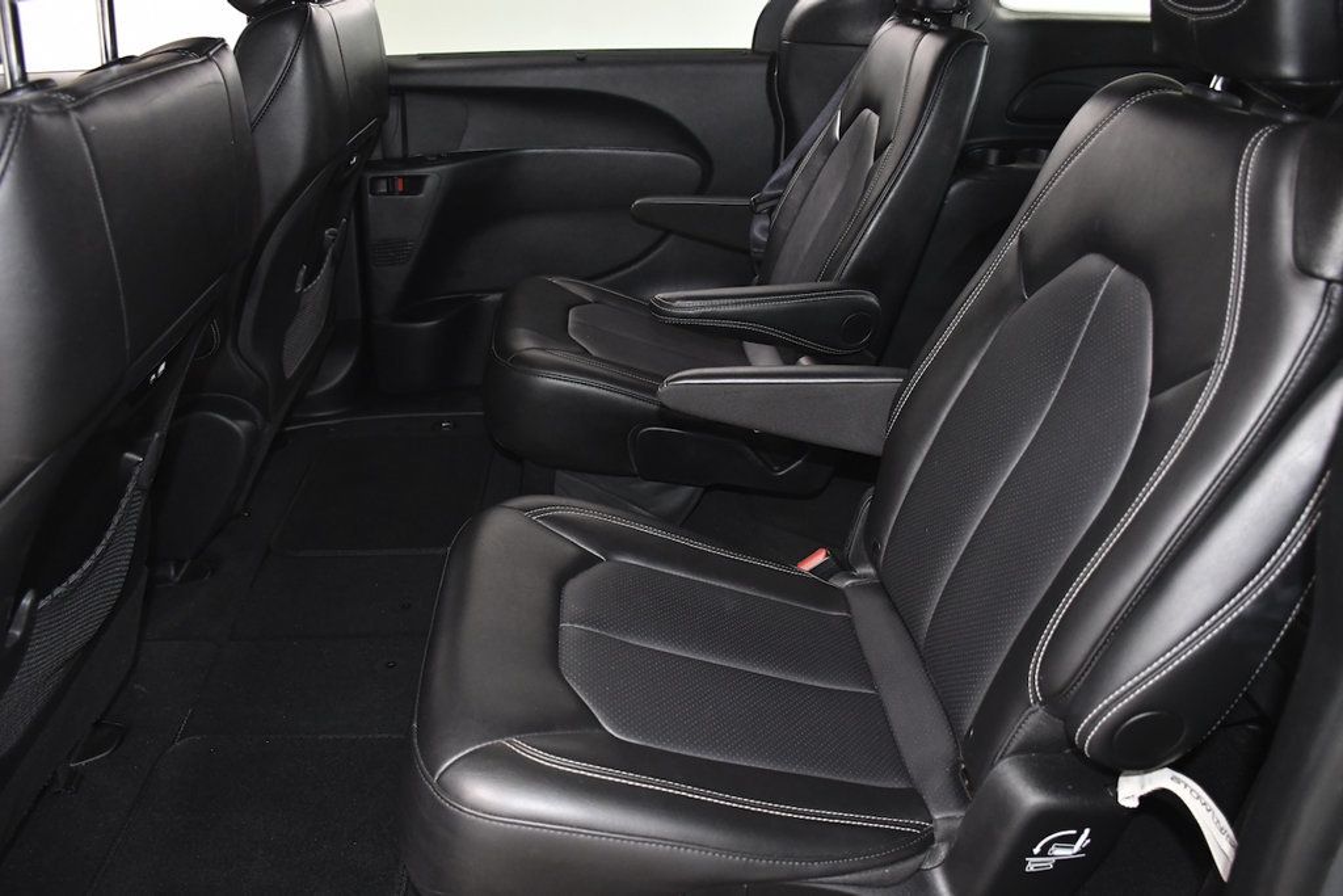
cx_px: 672
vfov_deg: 47.9
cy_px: 448
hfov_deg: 67.4
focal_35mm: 27
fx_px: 1007
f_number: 3.5
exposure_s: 1/250
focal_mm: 18
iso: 2500
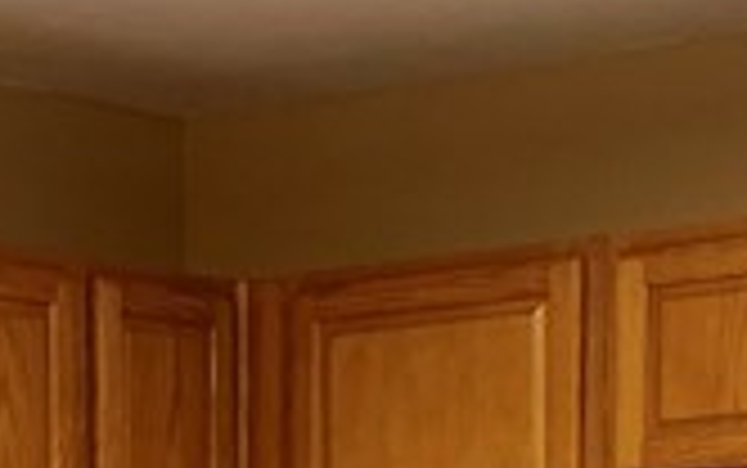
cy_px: 1166
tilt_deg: -6.8
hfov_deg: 12.1
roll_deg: +1.7
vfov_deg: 7.2
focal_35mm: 170
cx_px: -50
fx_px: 3463
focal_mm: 4.25
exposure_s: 1/60
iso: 125
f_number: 1.8
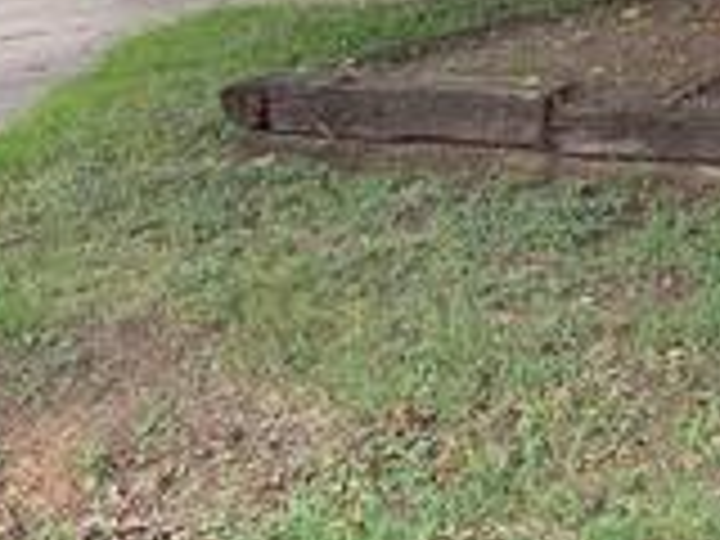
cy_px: -180
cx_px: 940
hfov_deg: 18.9
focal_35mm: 96
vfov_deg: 14.7
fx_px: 1997
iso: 100
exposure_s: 1/888
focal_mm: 6.76
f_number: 1.78
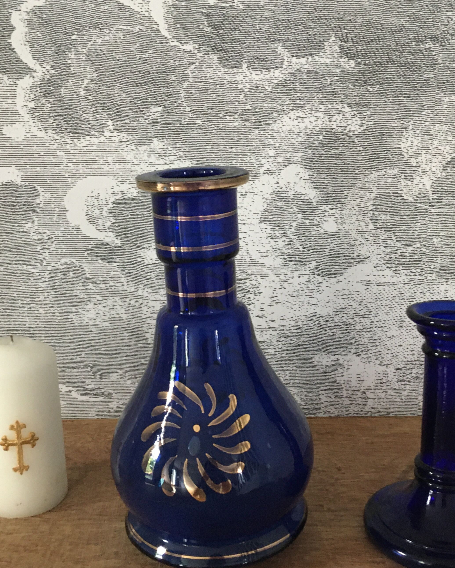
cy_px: 291
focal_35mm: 44
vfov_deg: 42.0
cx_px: 234
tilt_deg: -16.2
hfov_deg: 34.1
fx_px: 741
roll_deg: -0.1
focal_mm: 4.15
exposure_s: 1/17
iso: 400
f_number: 2.2
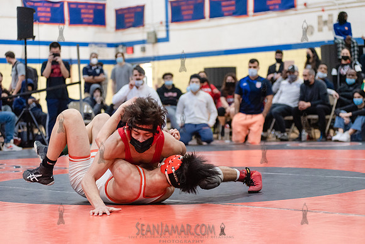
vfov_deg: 17.1
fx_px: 811
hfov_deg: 25.4
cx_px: 182
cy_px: 122
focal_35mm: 80
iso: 4000
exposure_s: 1/400
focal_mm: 80
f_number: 3.5
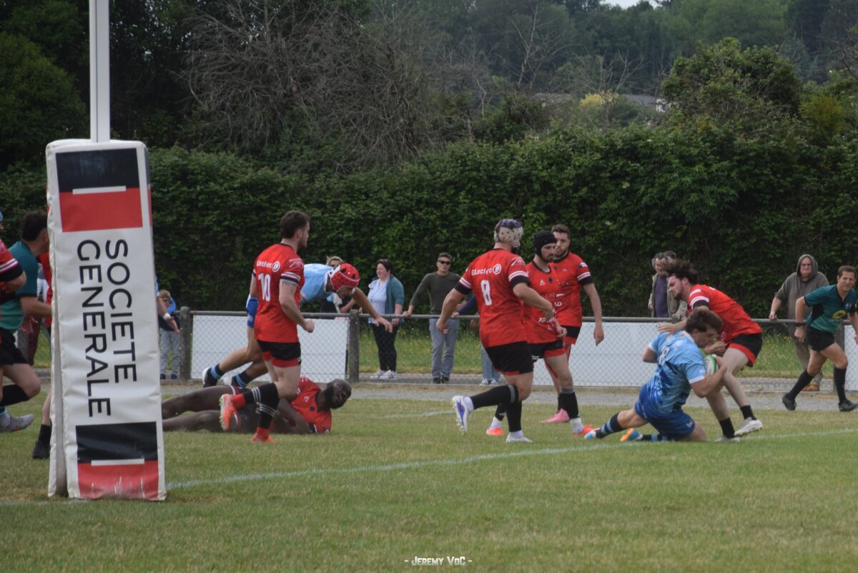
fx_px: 3755
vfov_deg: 8.7
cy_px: 286
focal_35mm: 158
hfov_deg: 13.0
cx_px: 429
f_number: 5.6
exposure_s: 1/1000
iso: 400
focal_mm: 105
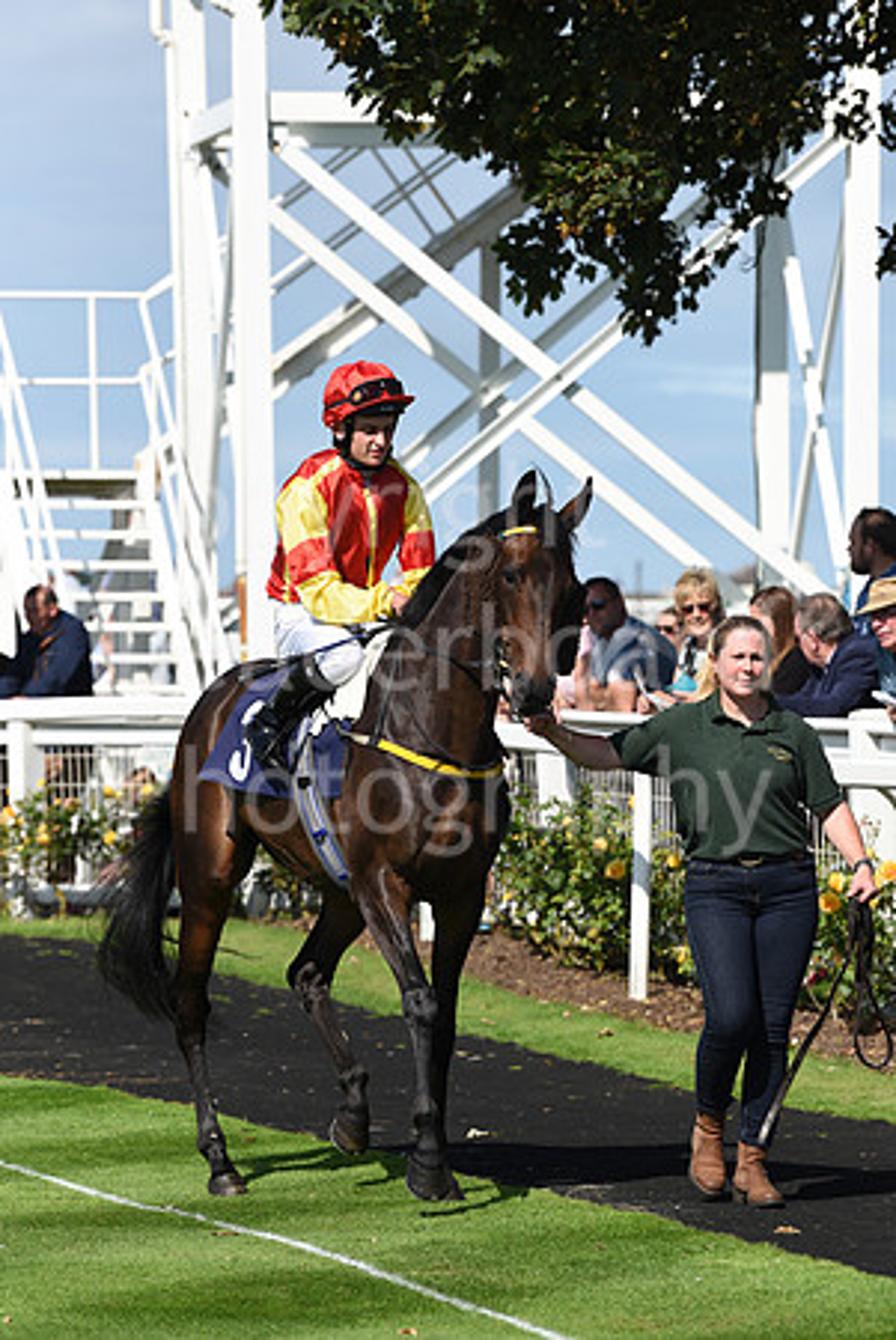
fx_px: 7076
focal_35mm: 190
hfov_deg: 7.2
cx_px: 448
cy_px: 670
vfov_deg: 10.8
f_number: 5.6
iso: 400
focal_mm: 190
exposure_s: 1/3200
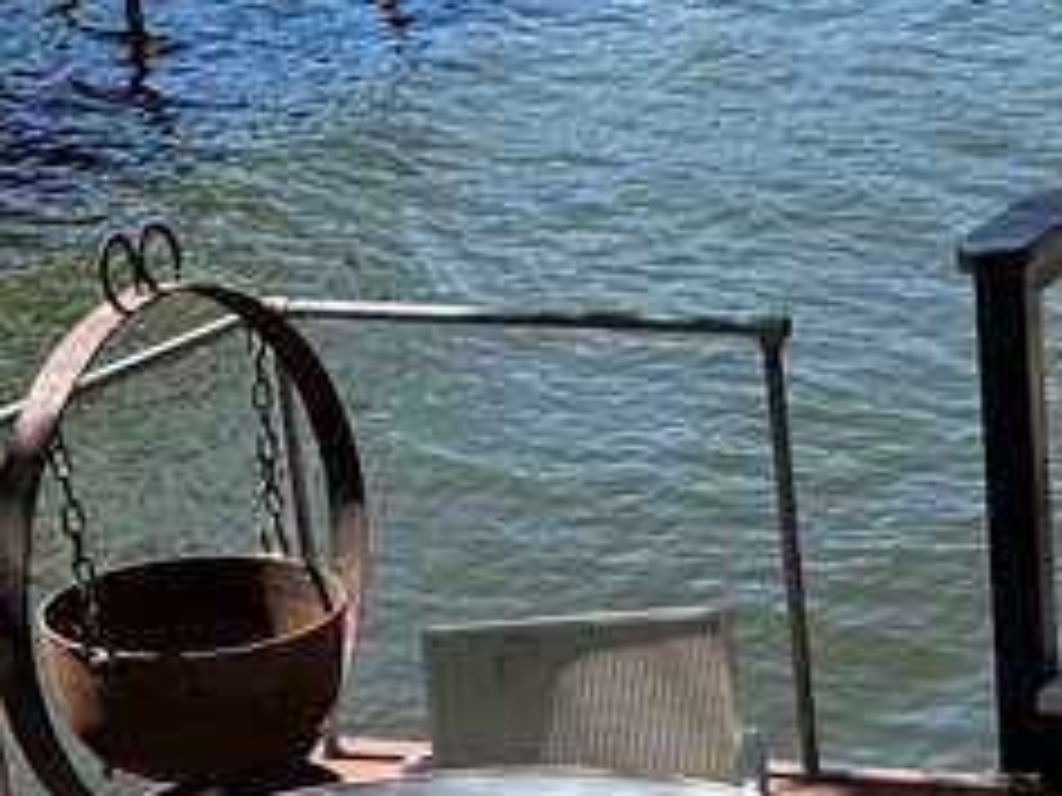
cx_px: 1296
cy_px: 589
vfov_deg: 14.2
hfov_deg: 17.9
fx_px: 3191
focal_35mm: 104
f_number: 1.78
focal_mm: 6.86
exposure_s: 1/2469
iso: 80
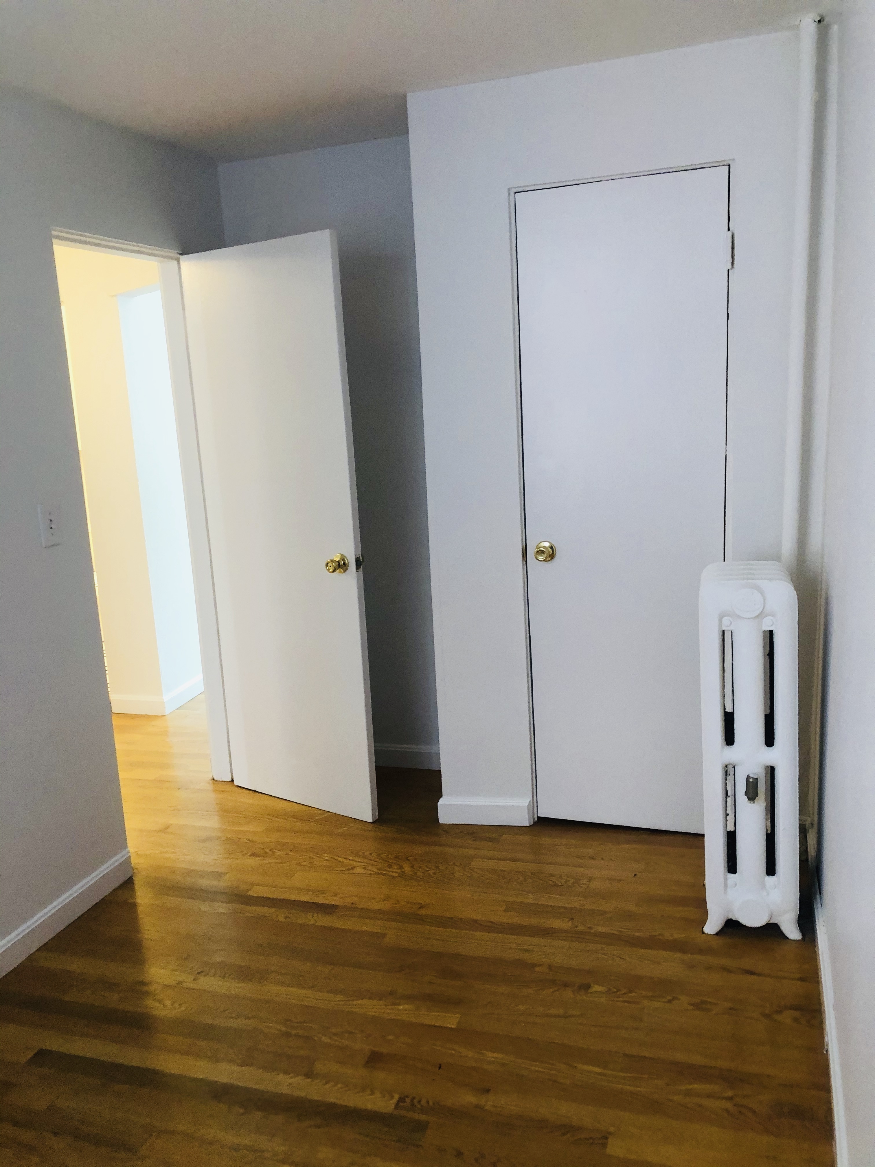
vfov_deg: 63.4
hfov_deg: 49.7
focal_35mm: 28
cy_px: 584
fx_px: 944
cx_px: 438
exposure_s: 1/15
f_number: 1.8
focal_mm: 3.99
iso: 40
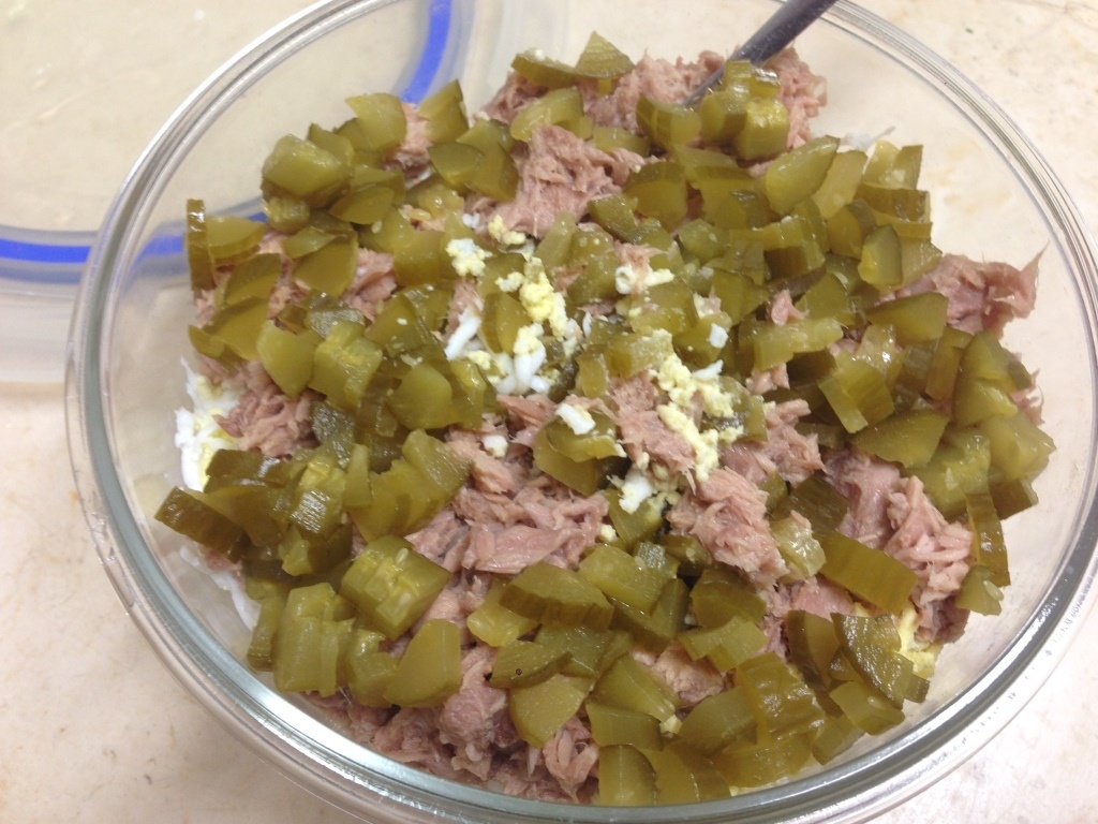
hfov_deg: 55.4
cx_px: 549
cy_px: 412
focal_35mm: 33
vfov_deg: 42.9
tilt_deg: -63.3
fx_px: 1047
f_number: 2.4
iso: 64
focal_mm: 4.12
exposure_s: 1/20
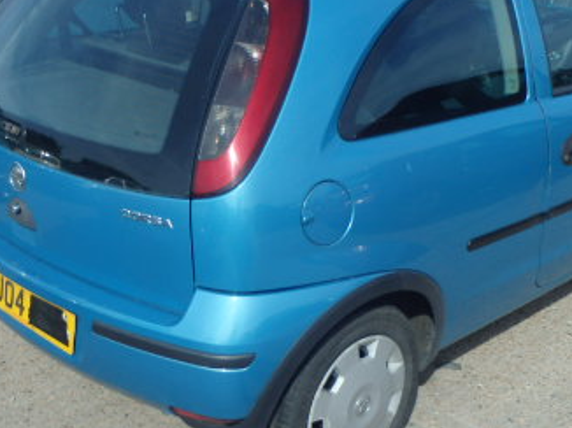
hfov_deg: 35.0
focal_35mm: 55
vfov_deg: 26.3
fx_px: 908
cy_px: 302
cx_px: 300
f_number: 11
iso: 125
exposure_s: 1/125
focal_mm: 5
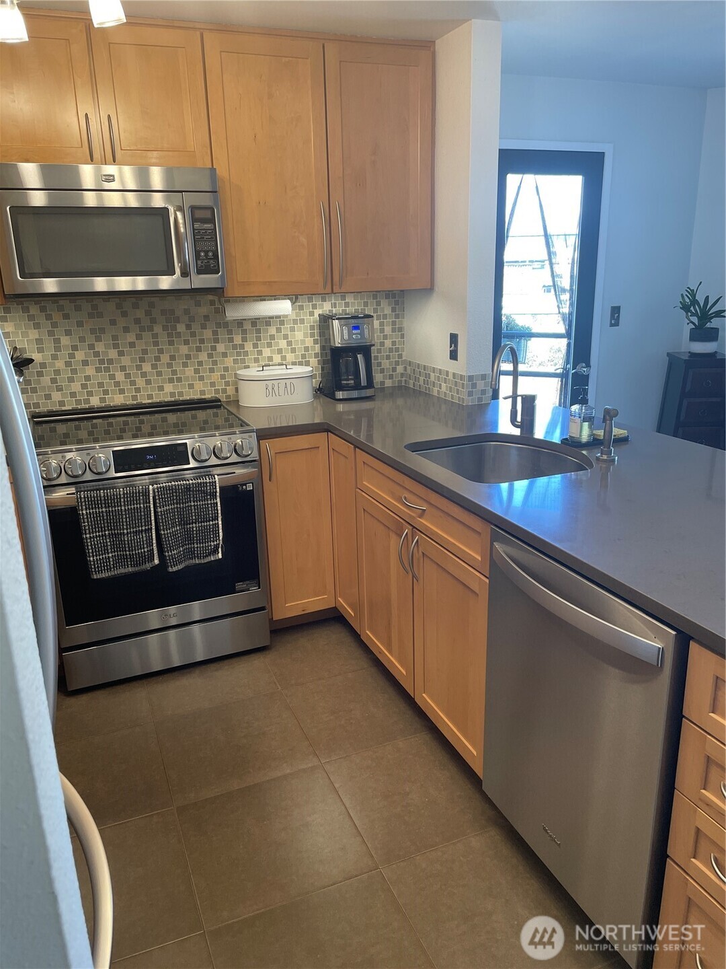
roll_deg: +1.9
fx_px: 727
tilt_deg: -17.4
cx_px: 363
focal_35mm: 26
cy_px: 484
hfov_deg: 53.1
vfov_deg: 67.3
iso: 100
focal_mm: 4.2
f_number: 1.6
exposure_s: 1/120
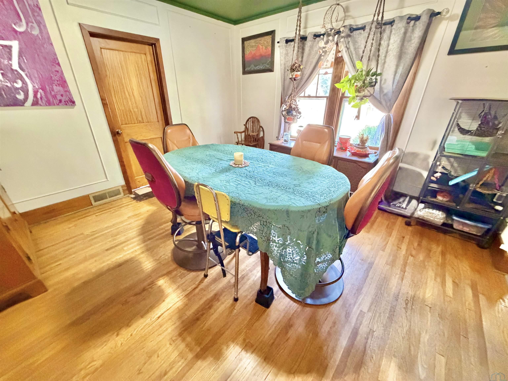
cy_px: 190
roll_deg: +0.3
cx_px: 254
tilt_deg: -25.0
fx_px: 205
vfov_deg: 85.7
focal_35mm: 14
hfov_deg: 102.1
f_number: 2.2
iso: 800
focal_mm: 2.22
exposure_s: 1/60
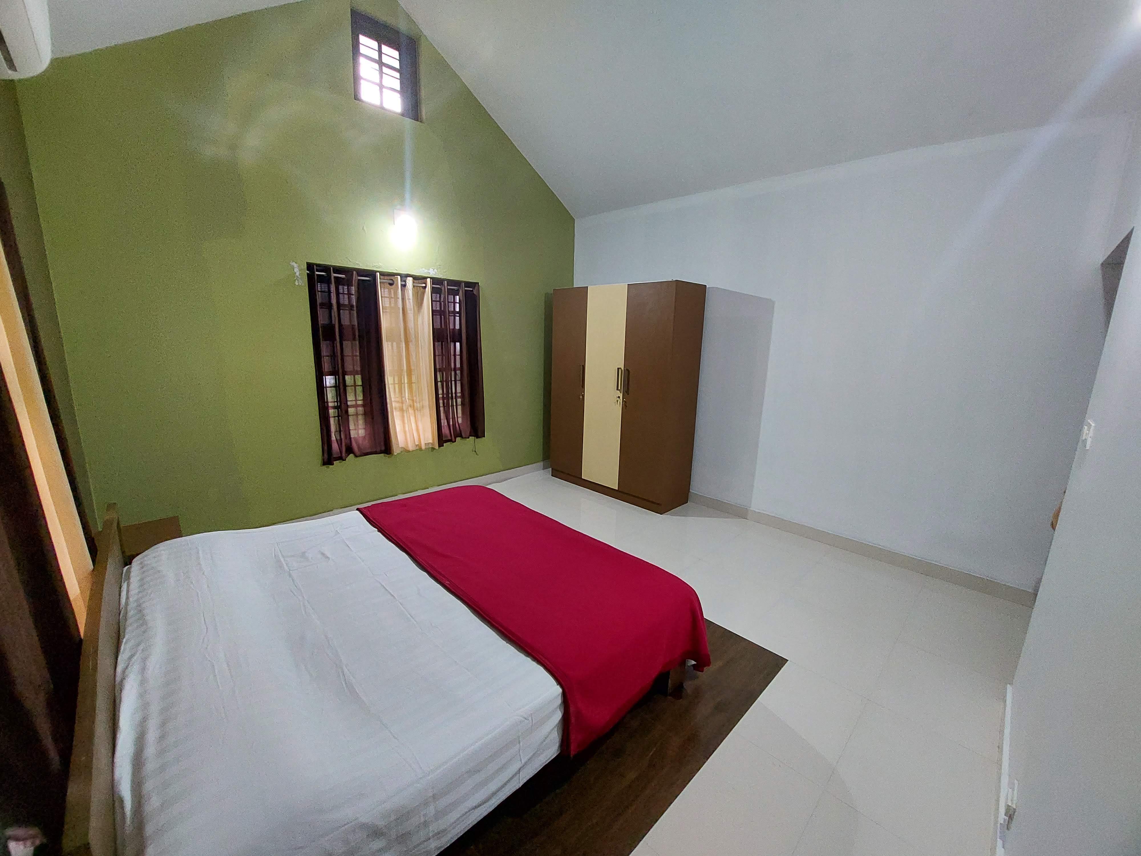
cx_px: 570
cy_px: 428
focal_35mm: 13
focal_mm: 1.74
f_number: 2.2
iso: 400
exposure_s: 1/33
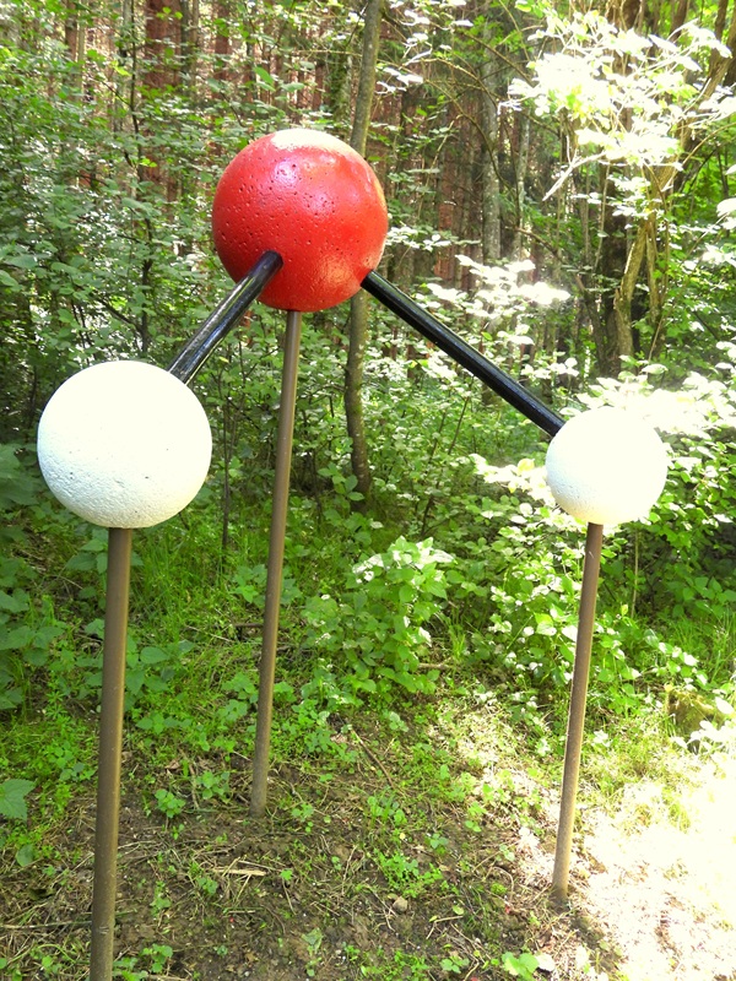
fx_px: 936
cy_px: 490
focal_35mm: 33
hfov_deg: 42.9
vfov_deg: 55.4
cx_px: 368
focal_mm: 5.9
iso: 180
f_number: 3.2
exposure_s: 1/30
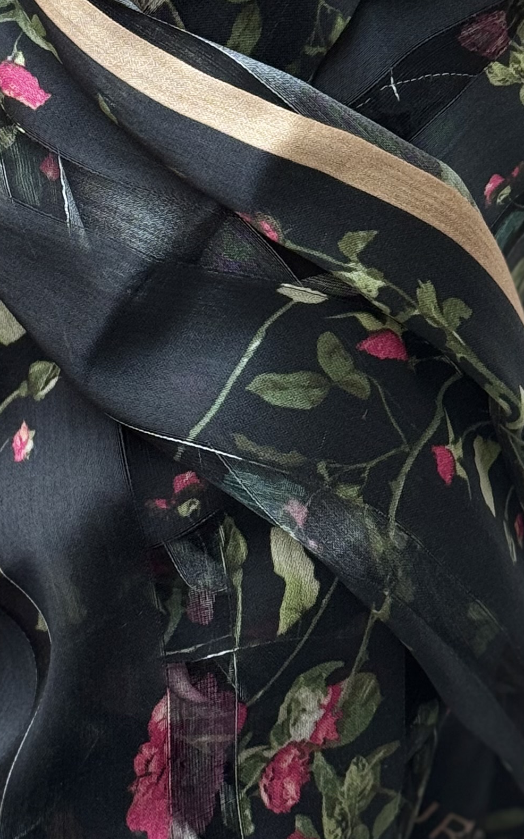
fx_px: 2971
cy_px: -52
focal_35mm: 130
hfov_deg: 10.0
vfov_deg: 15.7
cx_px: -10
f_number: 1.78
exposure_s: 1/100
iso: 50
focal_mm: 6.76
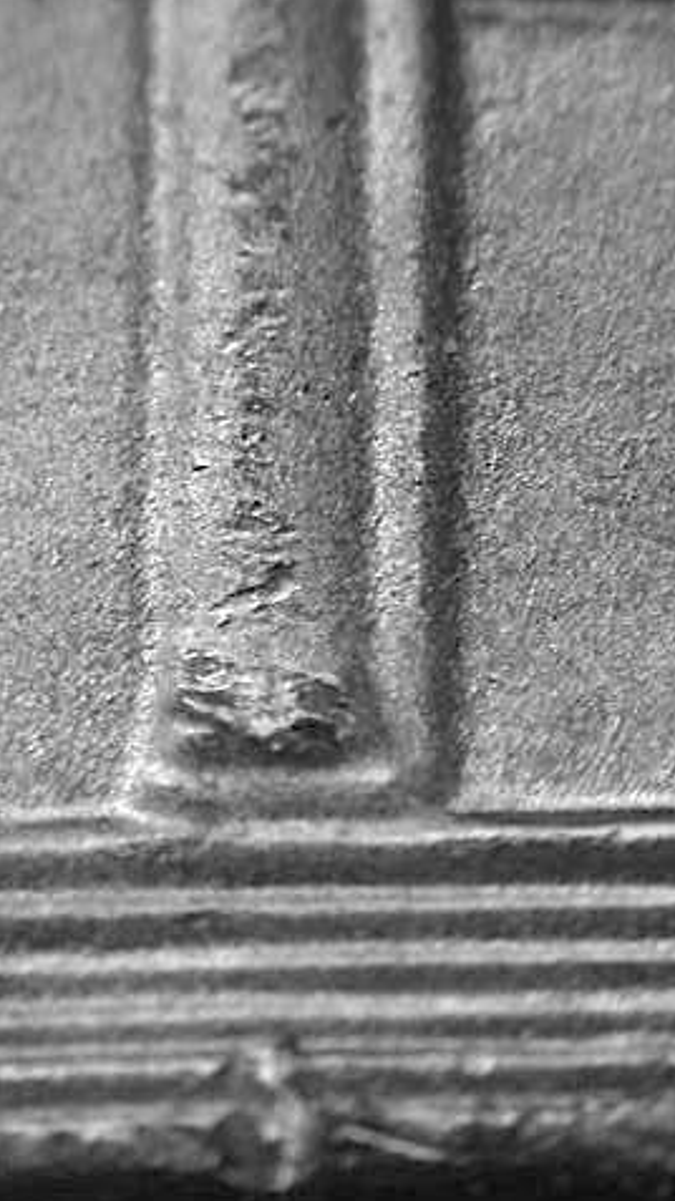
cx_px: 557
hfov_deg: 6.4
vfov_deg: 11.3
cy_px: 431
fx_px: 6051
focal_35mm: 190
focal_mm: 26.9
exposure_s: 1/21.9
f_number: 4.6
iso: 100
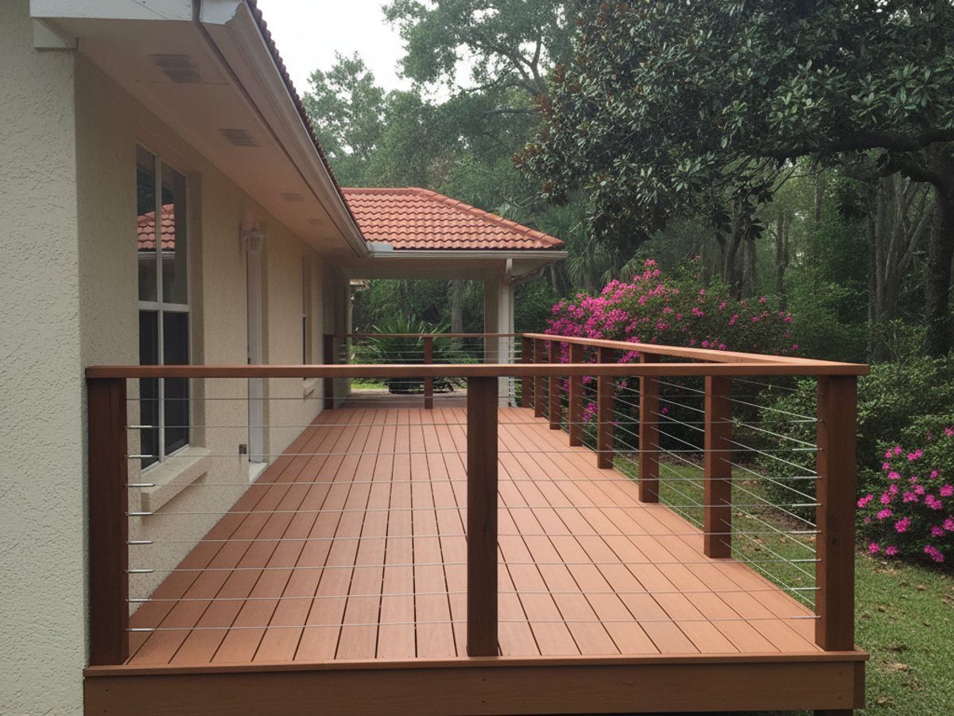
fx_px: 661
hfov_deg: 71.6
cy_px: 358
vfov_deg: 56.8
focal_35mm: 24
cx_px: 477
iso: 1556
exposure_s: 1/1380
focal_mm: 6.8
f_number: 1.68
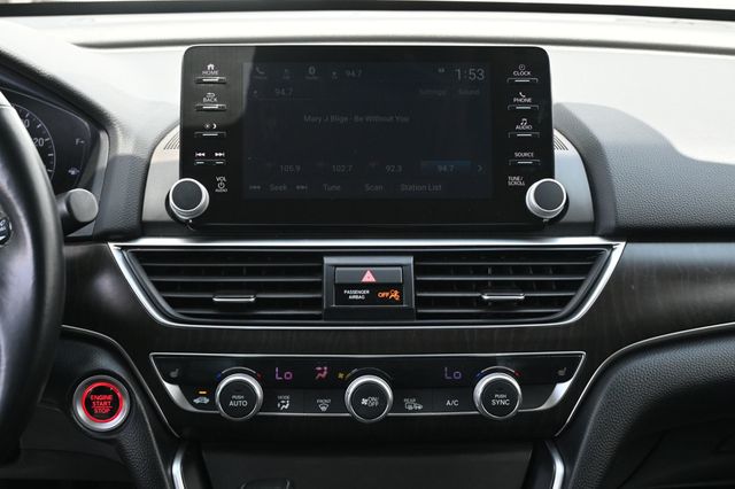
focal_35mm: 64
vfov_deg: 21.1
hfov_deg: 31.2
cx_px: 368
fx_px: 1316
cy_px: 244
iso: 900
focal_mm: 43
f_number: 6
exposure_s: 1/125
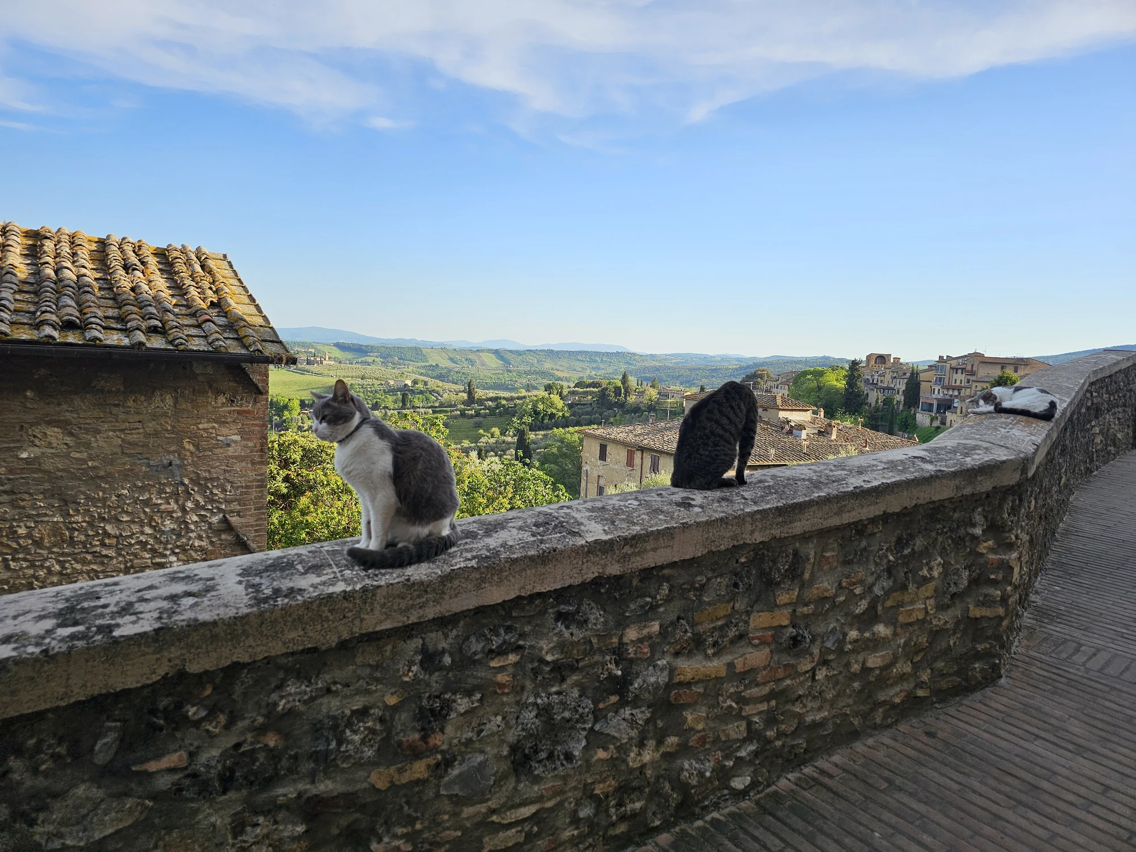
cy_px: 426
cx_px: 568
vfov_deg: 58.9
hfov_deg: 73.9
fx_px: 755
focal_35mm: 23
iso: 10
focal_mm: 6.3
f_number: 1.7
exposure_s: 1/403
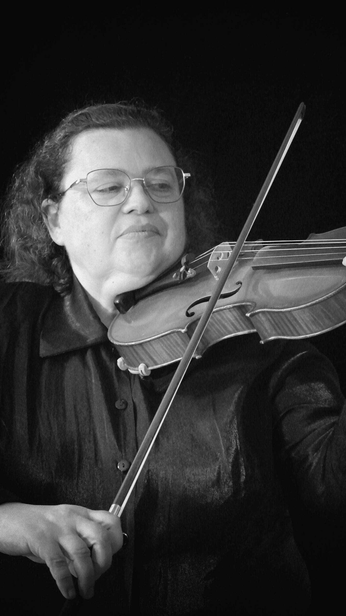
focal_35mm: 86
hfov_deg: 14.1
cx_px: 196
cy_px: 308
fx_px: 1402
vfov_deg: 24.7
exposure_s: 1/80
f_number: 3.8
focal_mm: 30
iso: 6400
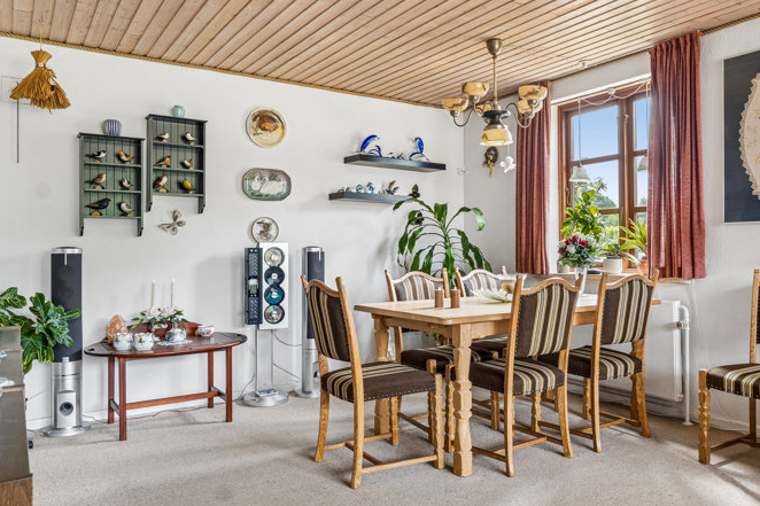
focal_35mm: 29
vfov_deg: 44.9
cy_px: 260
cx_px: 435
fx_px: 612
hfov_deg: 63.4
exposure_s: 1/5
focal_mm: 16
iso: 200
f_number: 8
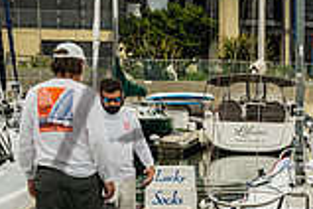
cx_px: 455
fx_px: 982
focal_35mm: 113
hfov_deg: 16.6
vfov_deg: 12.0
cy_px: 210
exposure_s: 1/400
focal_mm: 31
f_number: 6.3
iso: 320
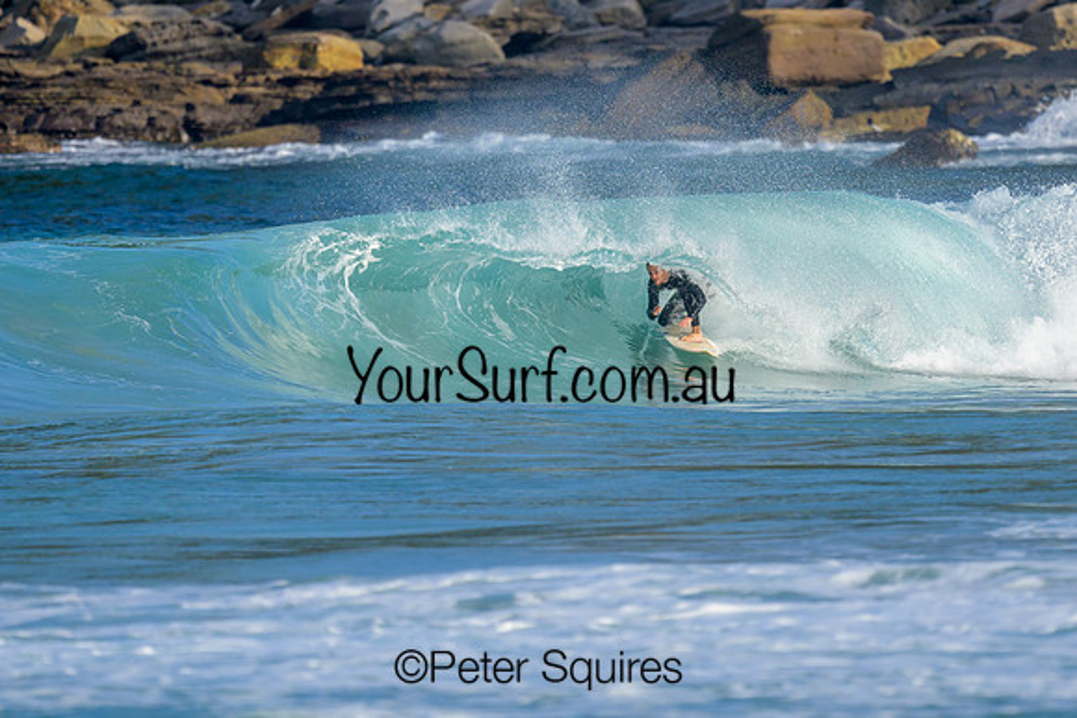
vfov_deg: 1.3
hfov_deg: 1.9
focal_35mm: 1099
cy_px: 312
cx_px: 600
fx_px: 32890
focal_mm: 800
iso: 320
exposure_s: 1/2000
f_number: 6.3
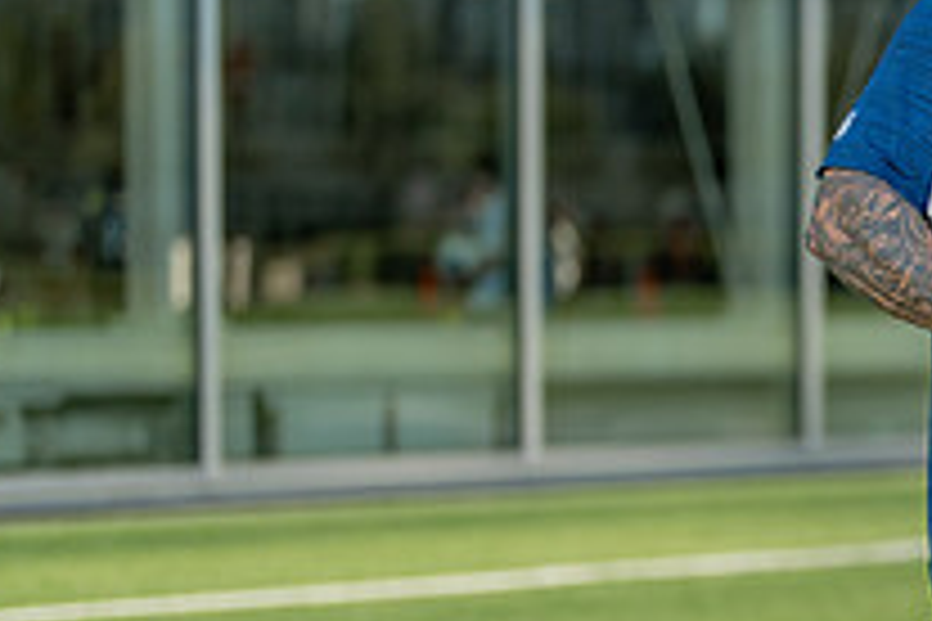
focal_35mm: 152
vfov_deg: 9.0
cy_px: 405
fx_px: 3935
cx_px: 1274
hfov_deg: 13.0
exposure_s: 1/2000
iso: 100
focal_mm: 50
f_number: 1.2
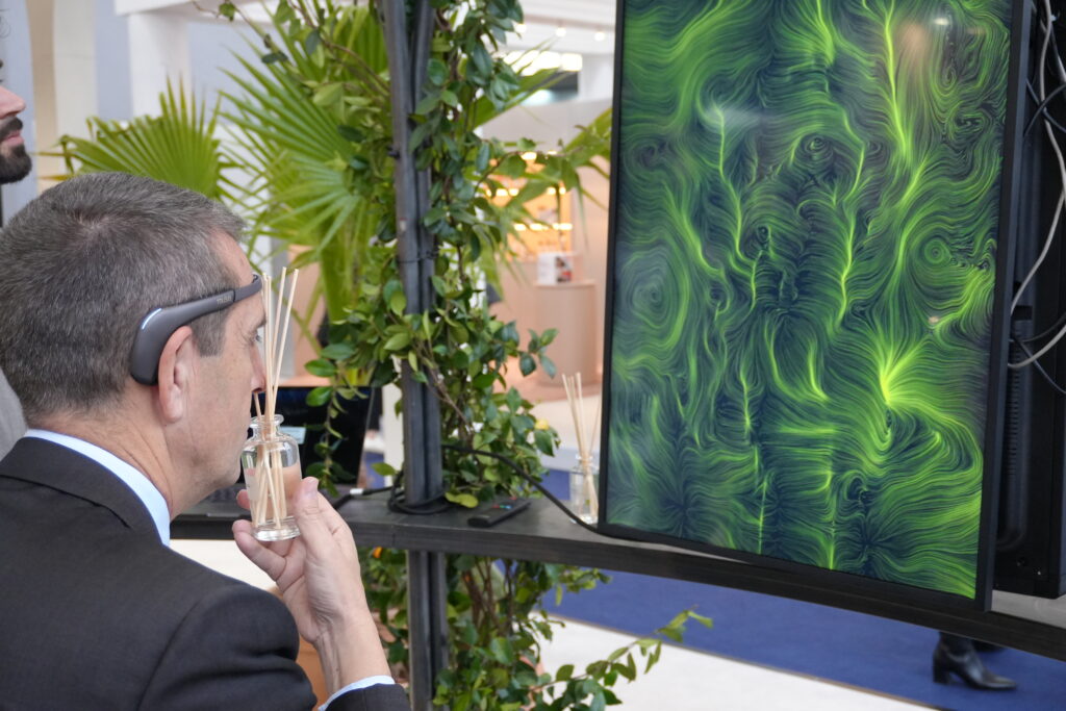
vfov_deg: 29.9
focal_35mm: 45
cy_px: 356
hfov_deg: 43.6
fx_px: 1333
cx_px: 533
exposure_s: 1/160
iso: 2000
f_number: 5
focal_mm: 30
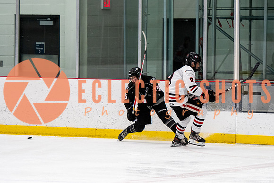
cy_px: 98
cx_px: 153
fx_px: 1728
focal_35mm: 227
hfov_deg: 9.1
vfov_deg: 6.1
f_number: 2.8
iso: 1600
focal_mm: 135
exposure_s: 1/640
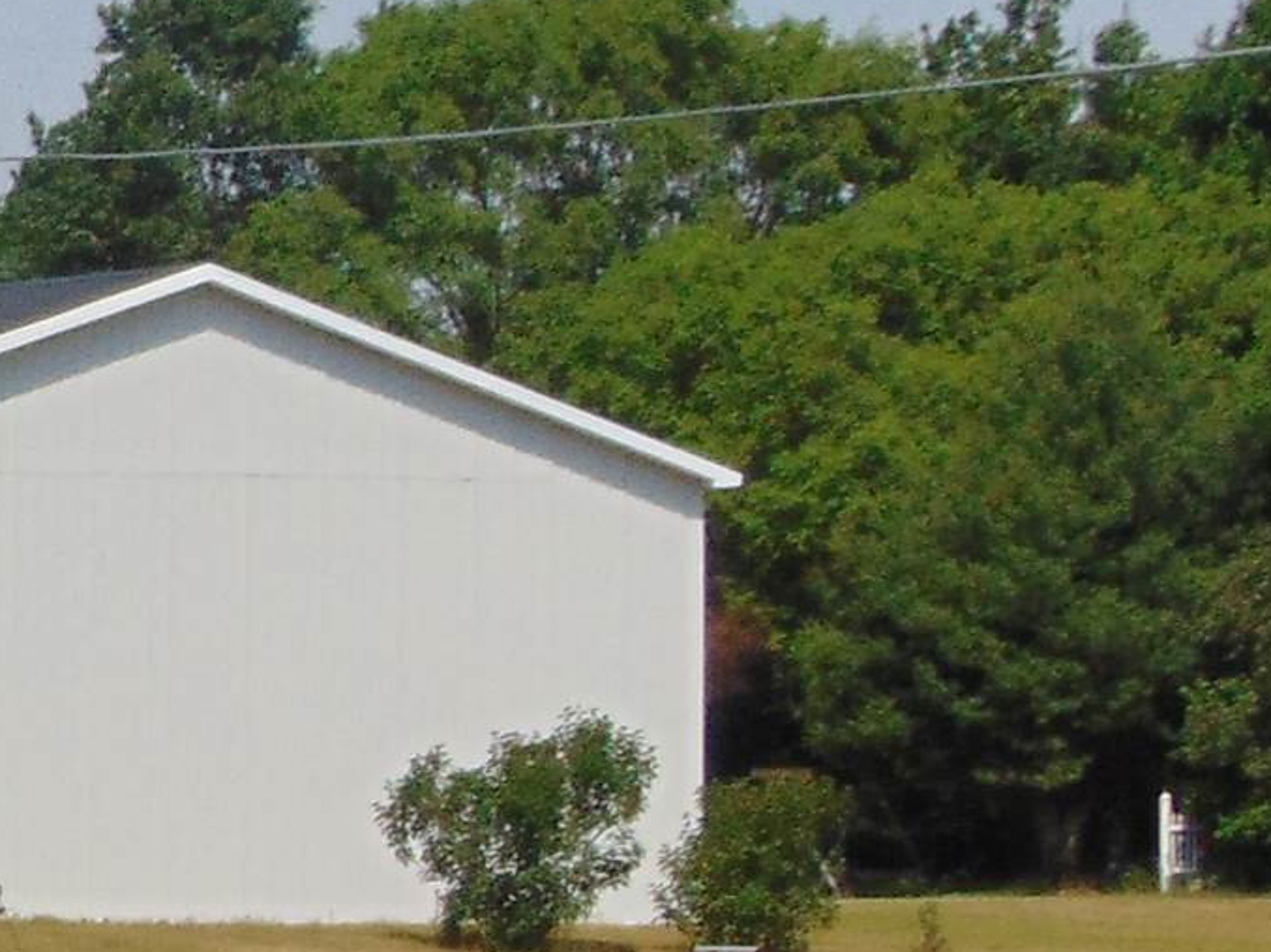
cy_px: 693
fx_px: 9984
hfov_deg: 7.0
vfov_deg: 5.5
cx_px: -1299
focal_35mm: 272
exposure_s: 1/250
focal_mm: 10.8
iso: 80
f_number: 9.3
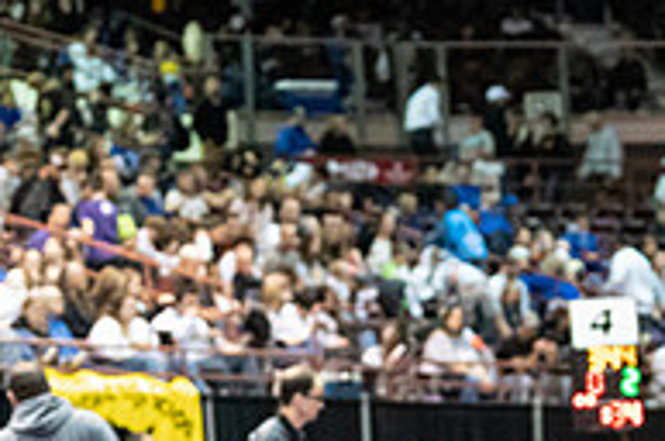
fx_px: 4334
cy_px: 467
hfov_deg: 8.8
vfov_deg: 5.8
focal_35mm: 235
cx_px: 465
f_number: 4
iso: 12800
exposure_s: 1/500
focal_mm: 78
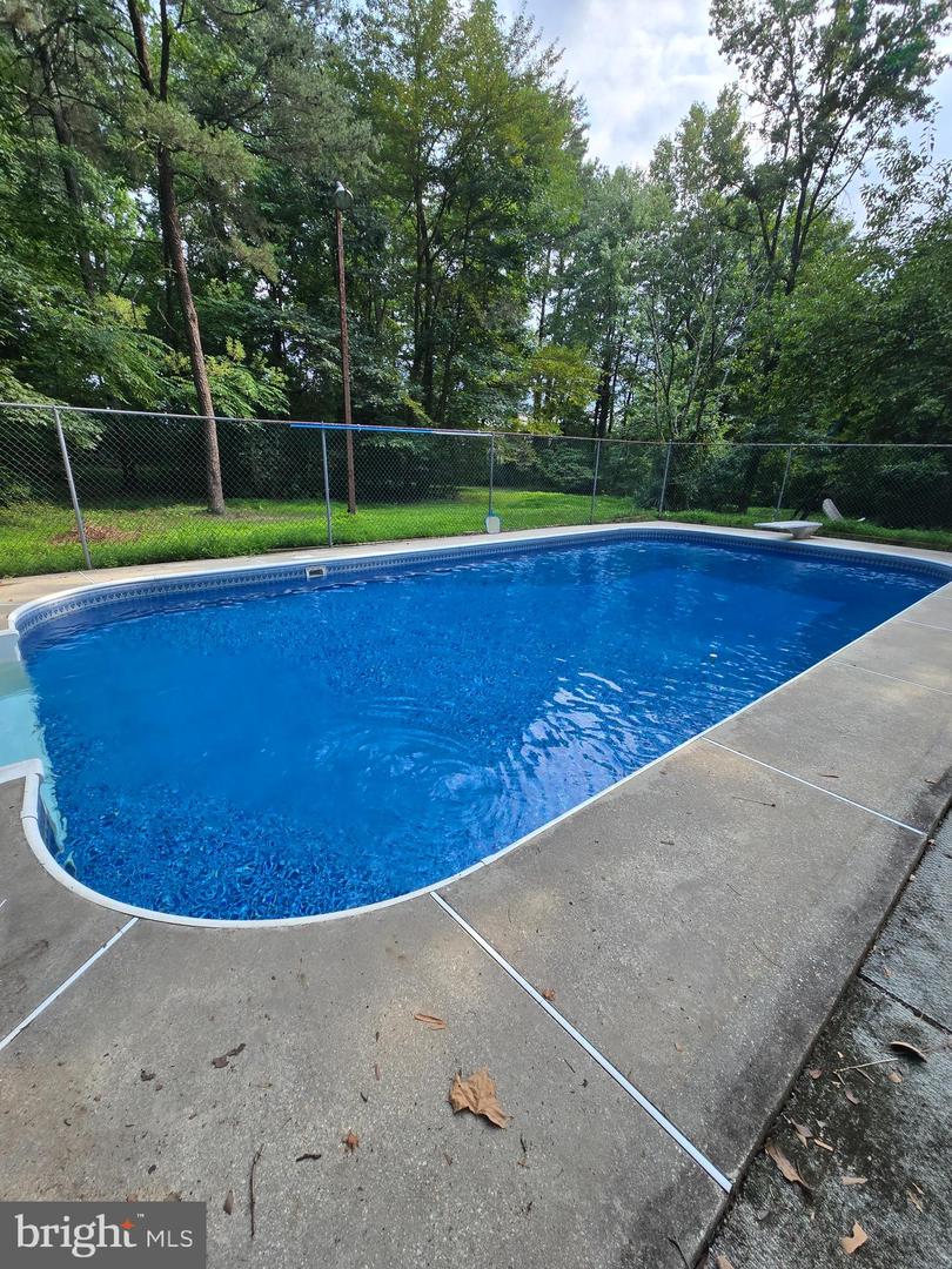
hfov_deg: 89.9
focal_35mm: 13
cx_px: 476
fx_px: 477
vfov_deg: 106.2
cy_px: 634
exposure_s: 1/868
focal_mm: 2.2
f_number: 2.2
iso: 50
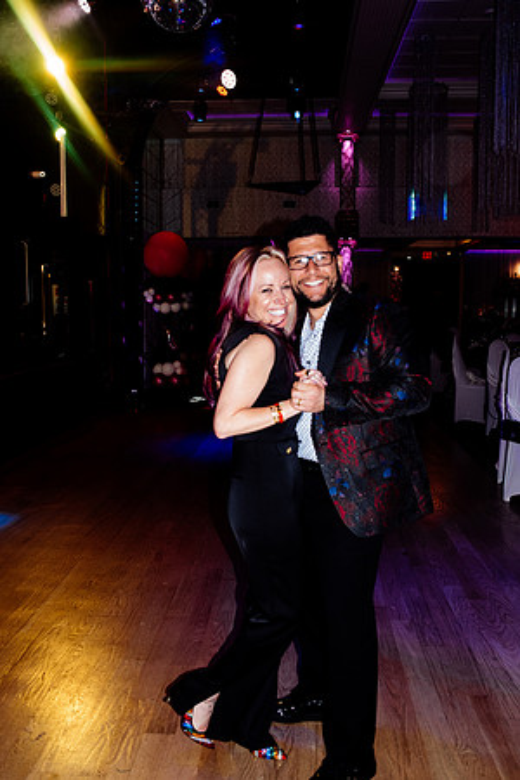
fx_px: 758
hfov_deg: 37.9
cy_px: 390
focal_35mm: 35
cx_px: 260
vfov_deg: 54.4
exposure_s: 1/200
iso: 2000
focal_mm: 35
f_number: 4.5
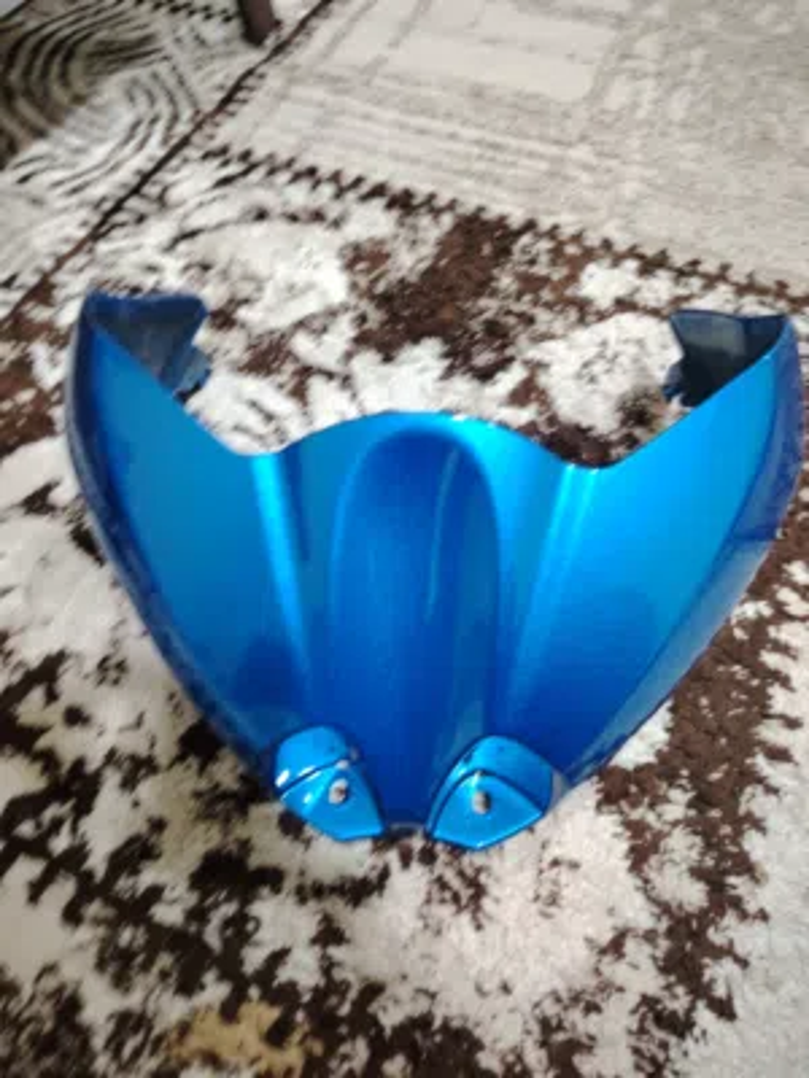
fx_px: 748
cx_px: 404
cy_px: 539
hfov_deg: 56.8
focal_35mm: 24
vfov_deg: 71.6
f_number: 1.75
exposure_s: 1/33.3
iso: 608
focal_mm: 5.25
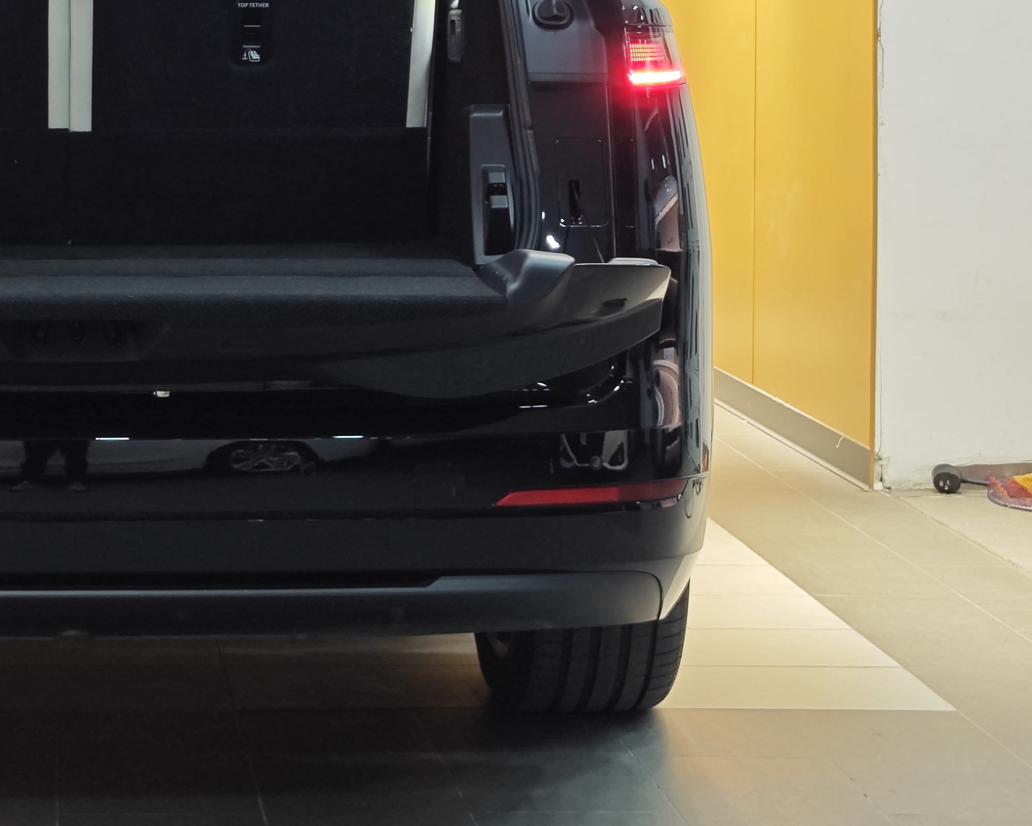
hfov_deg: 20.3
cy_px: 93
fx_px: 2810
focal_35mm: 92
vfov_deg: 16.5
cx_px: 58
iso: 160
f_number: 1.9
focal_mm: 8.7
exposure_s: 1/50
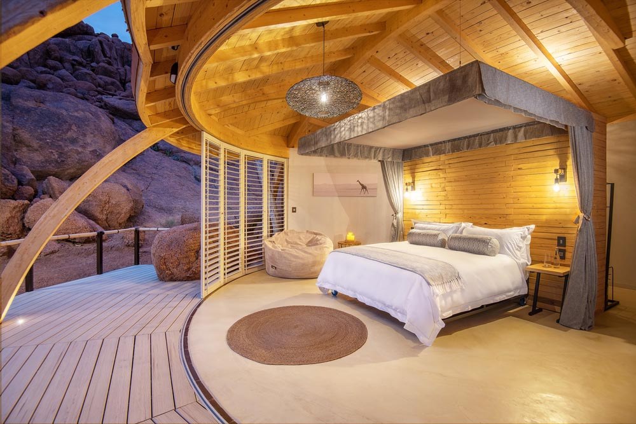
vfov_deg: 73.8
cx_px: 318
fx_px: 283
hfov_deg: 96.7
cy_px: 212
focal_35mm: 16
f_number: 5.6
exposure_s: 1/2.5
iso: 200
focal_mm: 16
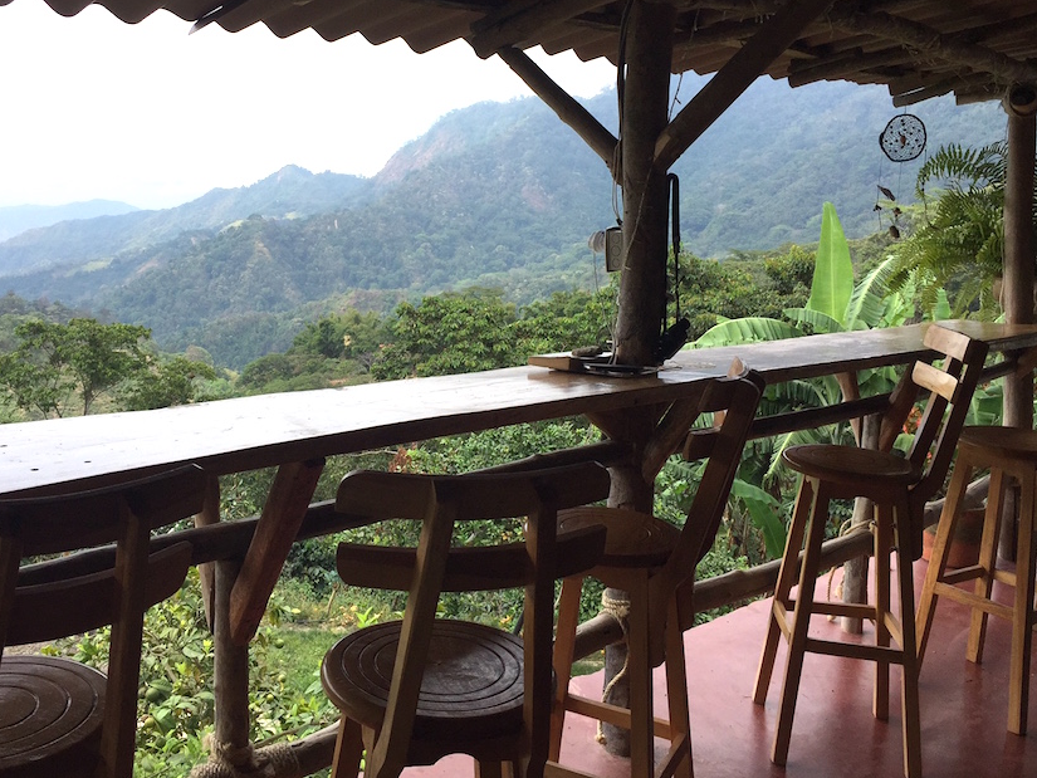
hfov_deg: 51.0
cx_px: 415
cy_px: 318
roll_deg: -2.6
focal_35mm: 36
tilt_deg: -6.3
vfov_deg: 39.5
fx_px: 1079
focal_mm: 4.15
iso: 32
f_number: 2.2
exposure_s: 1/1412
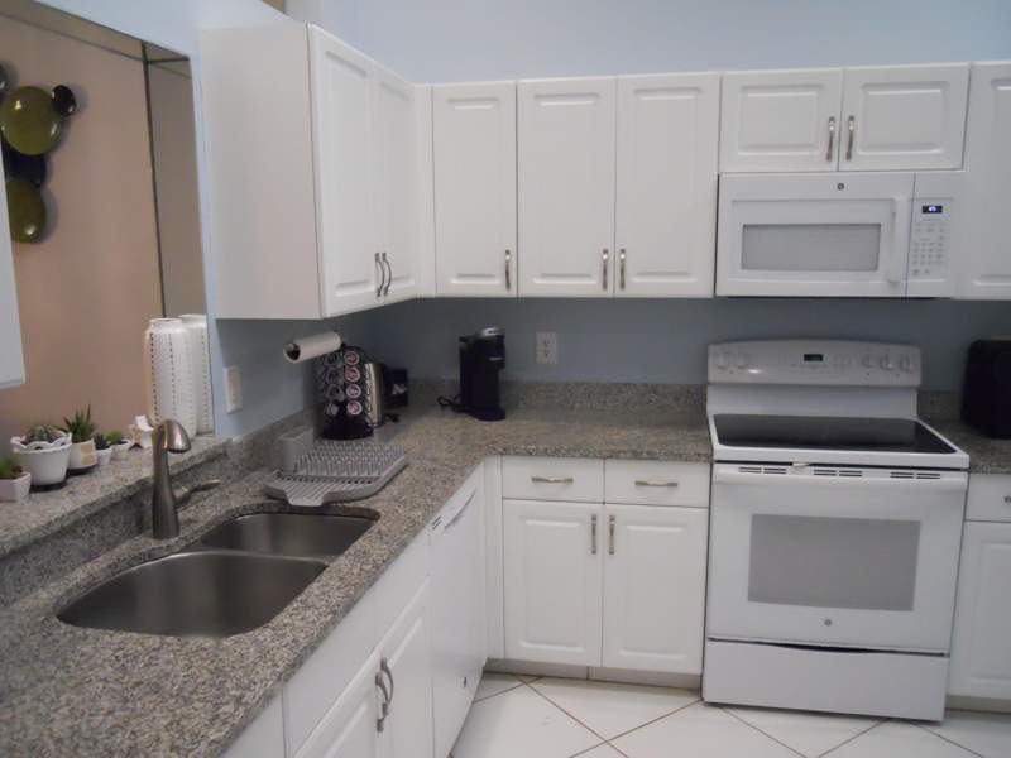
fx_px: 818
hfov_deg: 63.4
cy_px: 379
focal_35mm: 28
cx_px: 506
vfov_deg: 49.7
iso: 800
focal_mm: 5
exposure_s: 1/100
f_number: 2.7
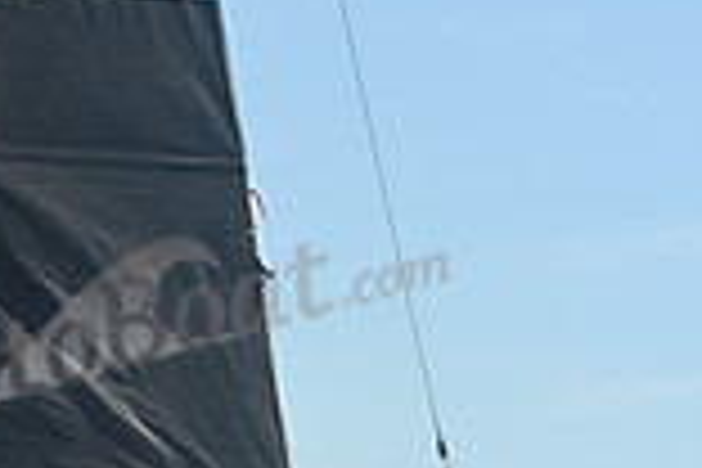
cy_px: 628
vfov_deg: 5.3
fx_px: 5070
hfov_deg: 7.7
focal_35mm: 260
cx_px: -414
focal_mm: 70
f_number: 7.1
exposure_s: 1/1000
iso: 320
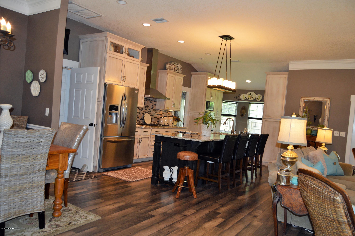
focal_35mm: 27
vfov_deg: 47.8
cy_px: 118
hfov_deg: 67.4
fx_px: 266
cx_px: 178
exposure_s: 1/60
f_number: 3.5
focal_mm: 18
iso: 500
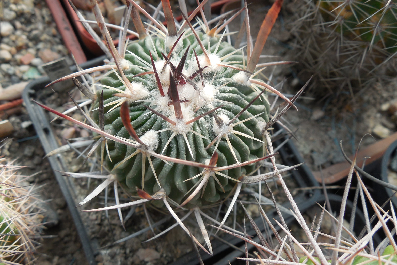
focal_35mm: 33
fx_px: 364
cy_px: 124
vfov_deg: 40.0
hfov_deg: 57.2
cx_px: 201
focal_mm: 5.6
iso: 125
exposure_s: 1/160
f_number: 3.6
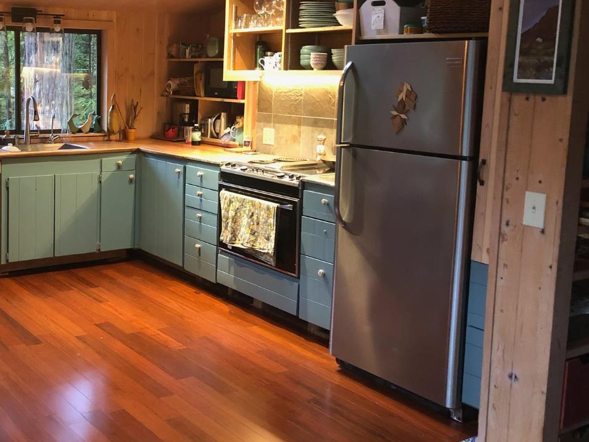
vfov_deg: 32.7
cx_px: 131
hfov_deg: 41.4
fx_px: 749
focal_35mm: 44
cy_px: 160
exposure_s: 1/6
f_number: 1.8
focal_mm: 3.99
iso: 80
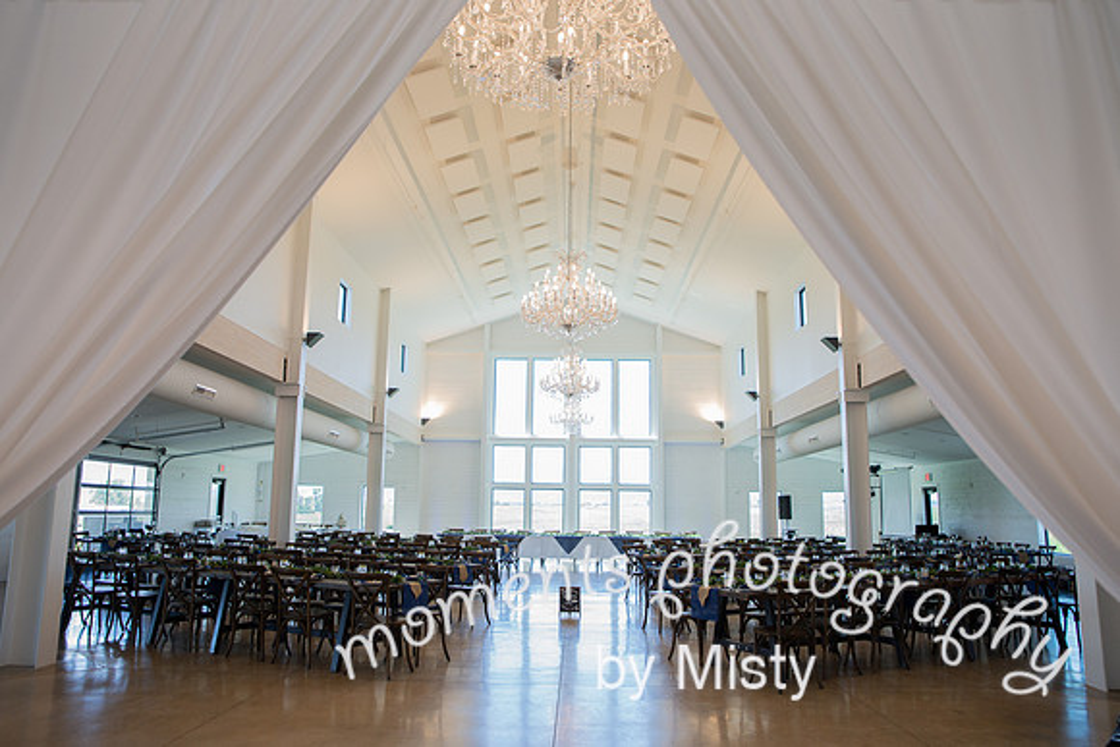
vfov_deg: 51.2
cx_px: 560
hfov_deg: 71.3
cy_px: 374
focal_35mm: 25
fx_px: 780
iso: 500
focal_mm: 24
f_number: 3.5
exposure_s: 1/160
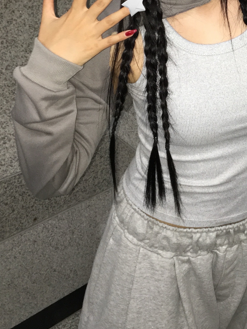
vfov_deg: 30.6
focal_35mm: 60
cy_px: 28
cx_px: 193
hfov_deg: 24.1
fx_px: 571
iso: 100
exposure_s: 1/20
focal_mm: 4.15
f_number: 2.2
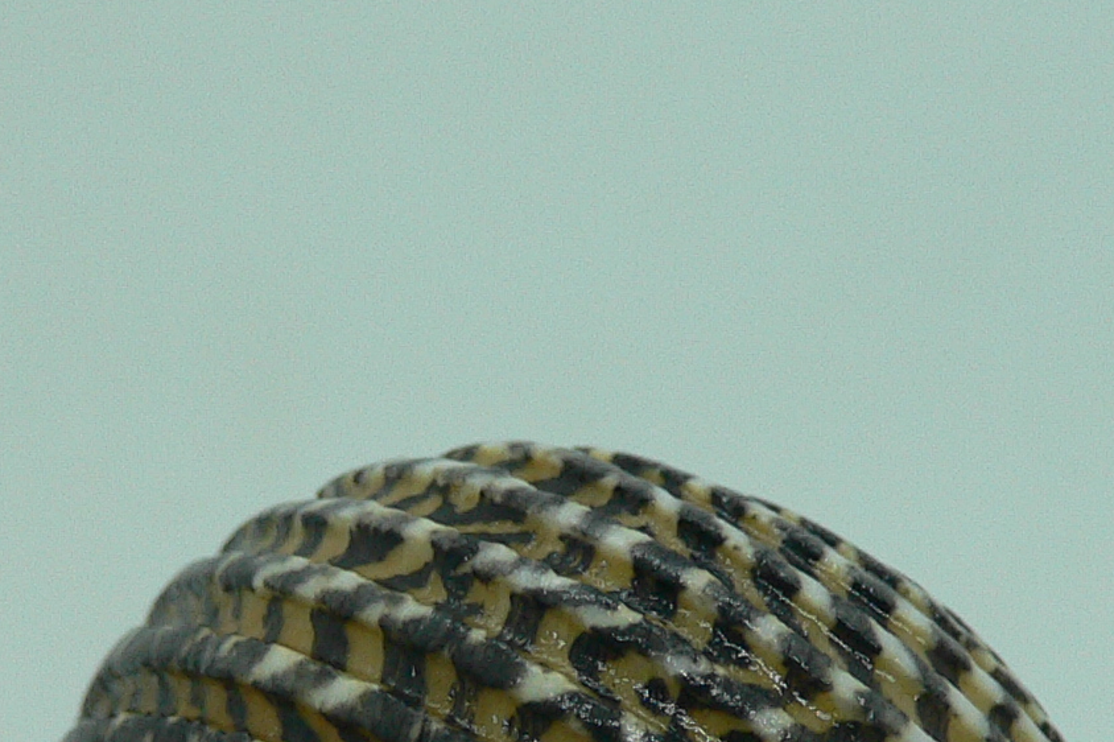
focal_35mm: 87
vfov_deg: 15.0
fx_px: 2691
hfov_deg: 23.4
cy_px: 948
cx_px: 582
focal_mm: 4.6
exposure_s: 1/60
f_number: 2.8
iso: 100
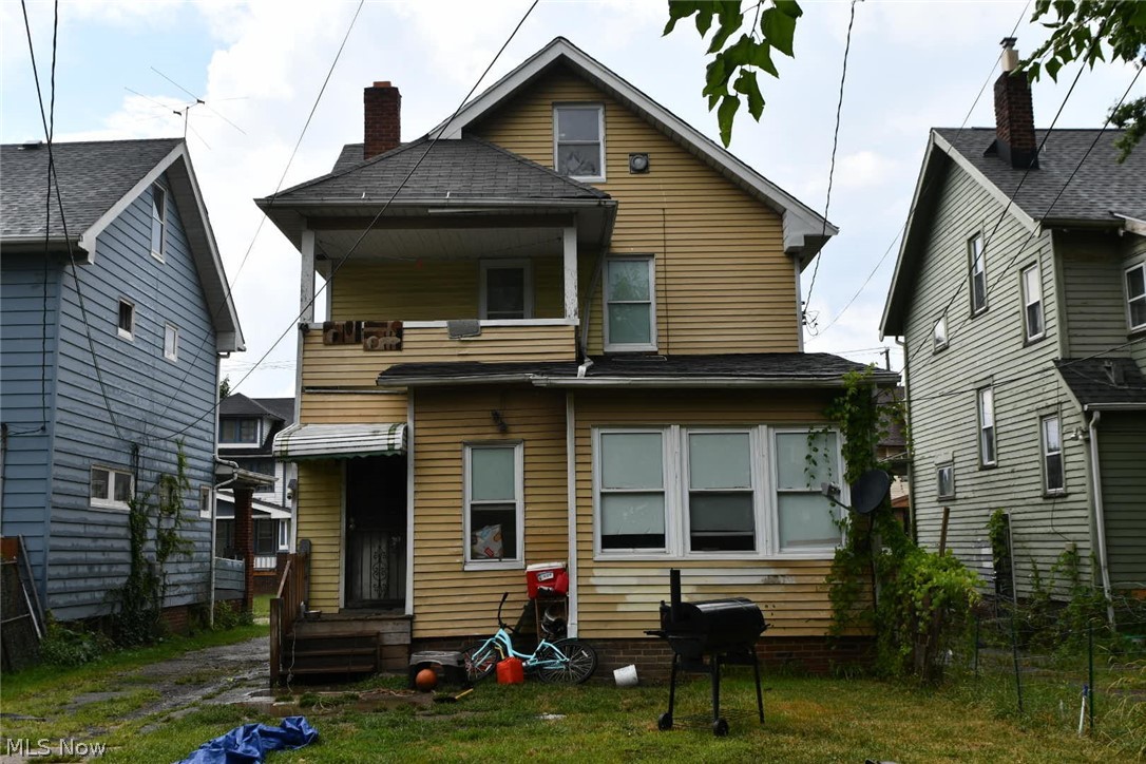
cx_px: 573
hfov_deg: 53.1
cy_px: 382
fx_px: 1146
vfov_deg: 36.9
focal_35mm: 36
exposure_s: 1/250
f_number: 8
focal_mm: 24
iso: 140
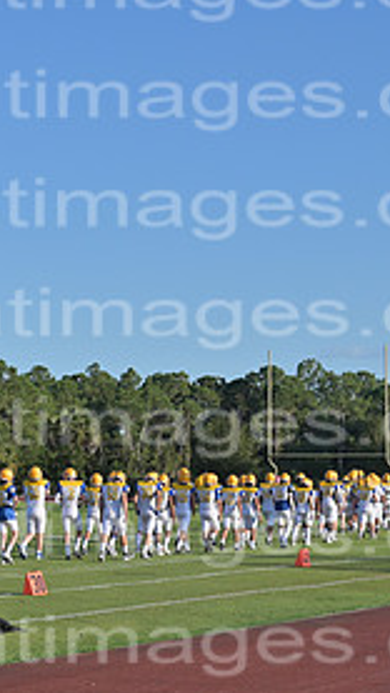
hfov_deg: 13.0
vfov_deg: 23.2
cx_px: 0
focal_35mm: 92
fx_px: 1690
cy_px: 373
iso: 160
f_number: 5.6
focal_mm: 42
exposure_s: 1/1000
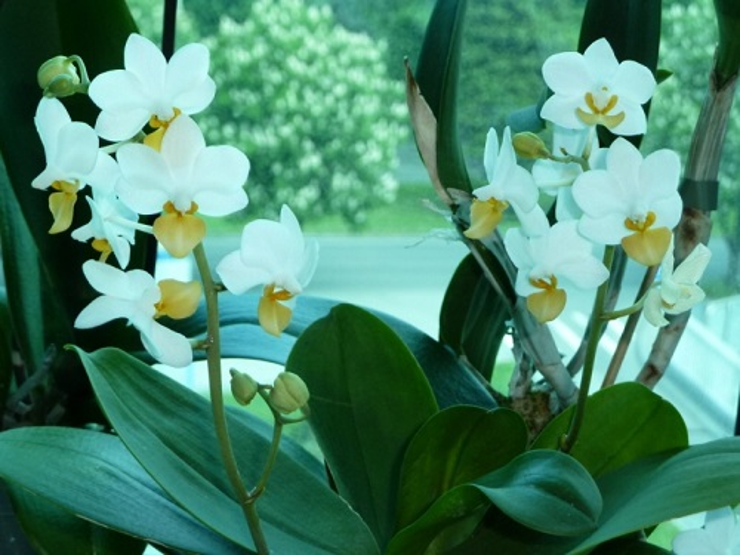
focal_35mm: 78
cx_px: 370
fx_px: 1667
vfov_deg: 18.9
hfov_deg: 25.0
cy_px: 278
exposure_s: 1/40
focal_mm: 12.8
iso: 200
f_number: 4.2
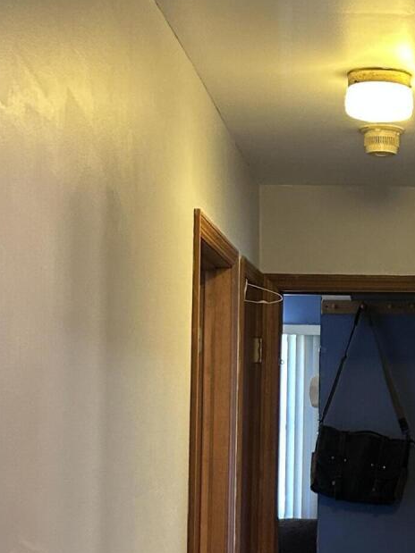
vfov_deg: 23.2
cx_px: 462
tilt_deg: +3.0
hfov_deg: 17.0
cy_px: 342
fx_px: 1343
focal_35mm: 84
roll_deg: -0.4
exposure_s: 1/60
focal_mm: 5.7
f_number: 1.5
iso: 250
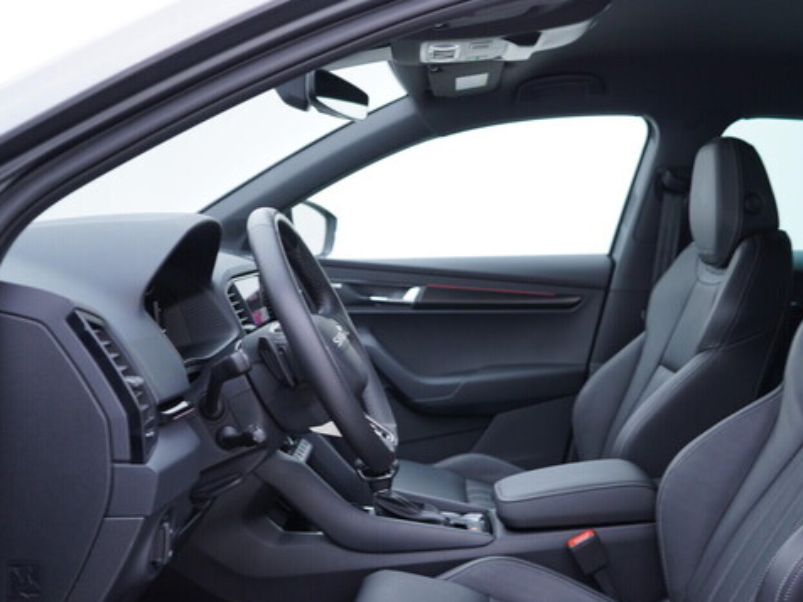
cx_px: 459
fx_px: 928
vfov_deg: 36.0
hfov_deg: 46.7
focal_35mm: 40
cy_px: 301
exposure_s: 1/40
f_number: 2.8
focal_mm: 24
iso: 160
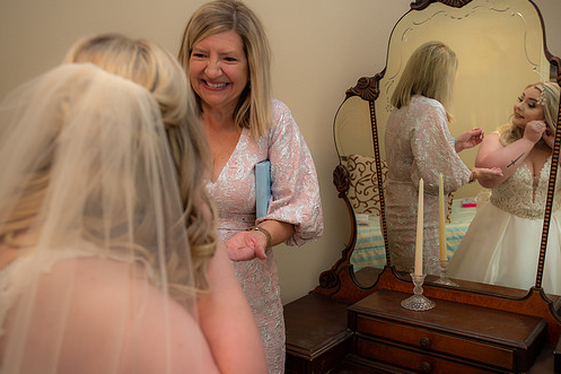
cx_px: 303
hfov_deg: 54.4
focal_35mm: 35
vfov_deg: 37.8
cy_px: 200
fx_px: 545
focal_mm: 30
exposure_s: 1/60
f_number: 4
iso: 640
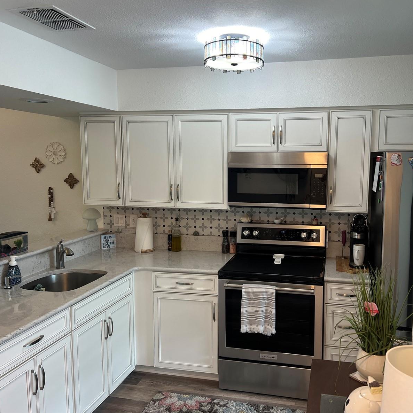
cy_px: 206
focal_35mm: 31
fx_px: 418
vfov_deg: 52.5
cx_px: 239
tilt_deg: -6.4
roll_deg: +0.5
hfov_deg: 52.3
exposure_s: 1/120
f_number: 1.5
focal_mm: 5.7
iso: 100
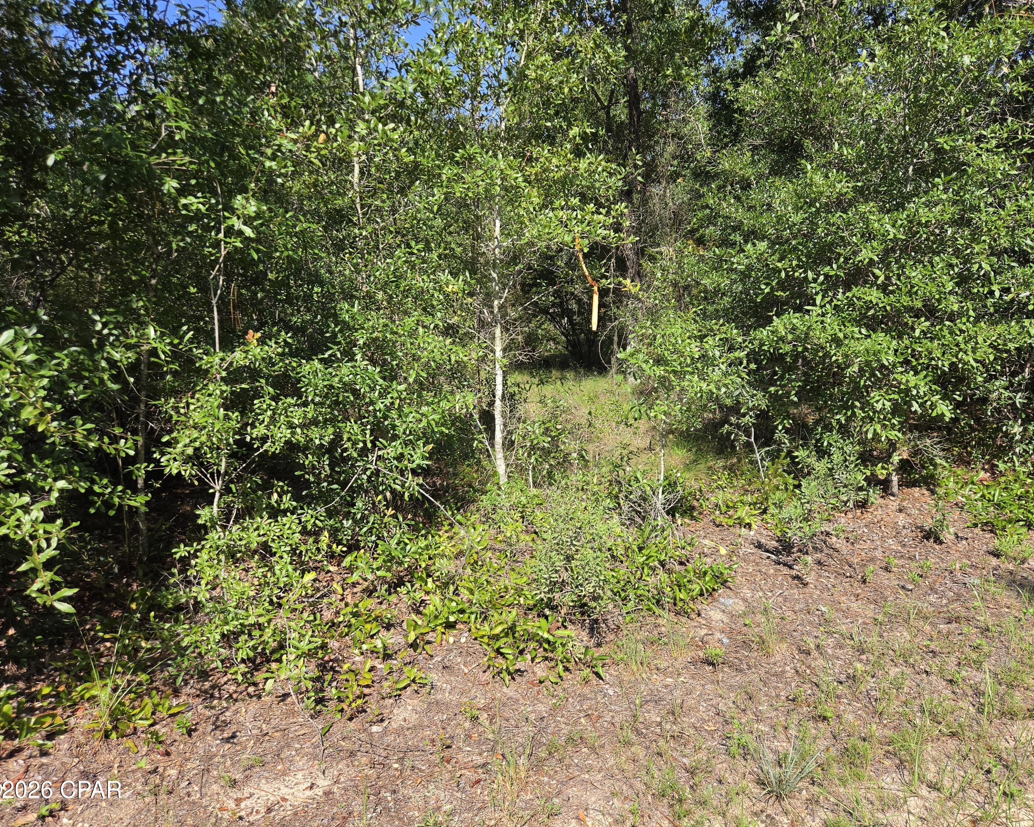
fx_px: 734
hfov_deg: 70.3
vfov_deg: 58.8
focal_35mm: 24
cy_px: 413
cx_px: 535
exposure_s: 1/2265
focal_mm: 5.4
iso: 80
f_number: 1.8
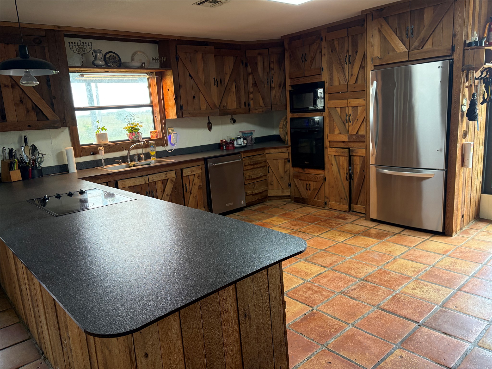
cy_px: 184
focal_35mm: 26
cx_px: 246
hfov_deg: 67.3
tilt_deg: -7.8
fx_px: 370
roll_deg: +5.1
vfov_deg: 53.1
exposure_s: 1/120
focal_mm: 5.96
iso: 200
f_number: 1.6
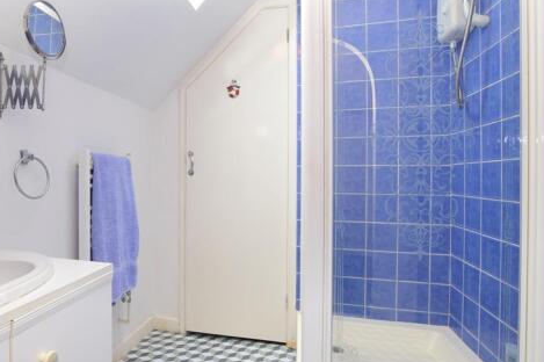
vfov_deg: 59.4
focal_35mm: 21
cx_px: 195
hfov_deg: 79.3
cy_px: 176
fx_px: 317
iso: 400
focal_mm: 10
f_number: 11
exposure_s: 1/2
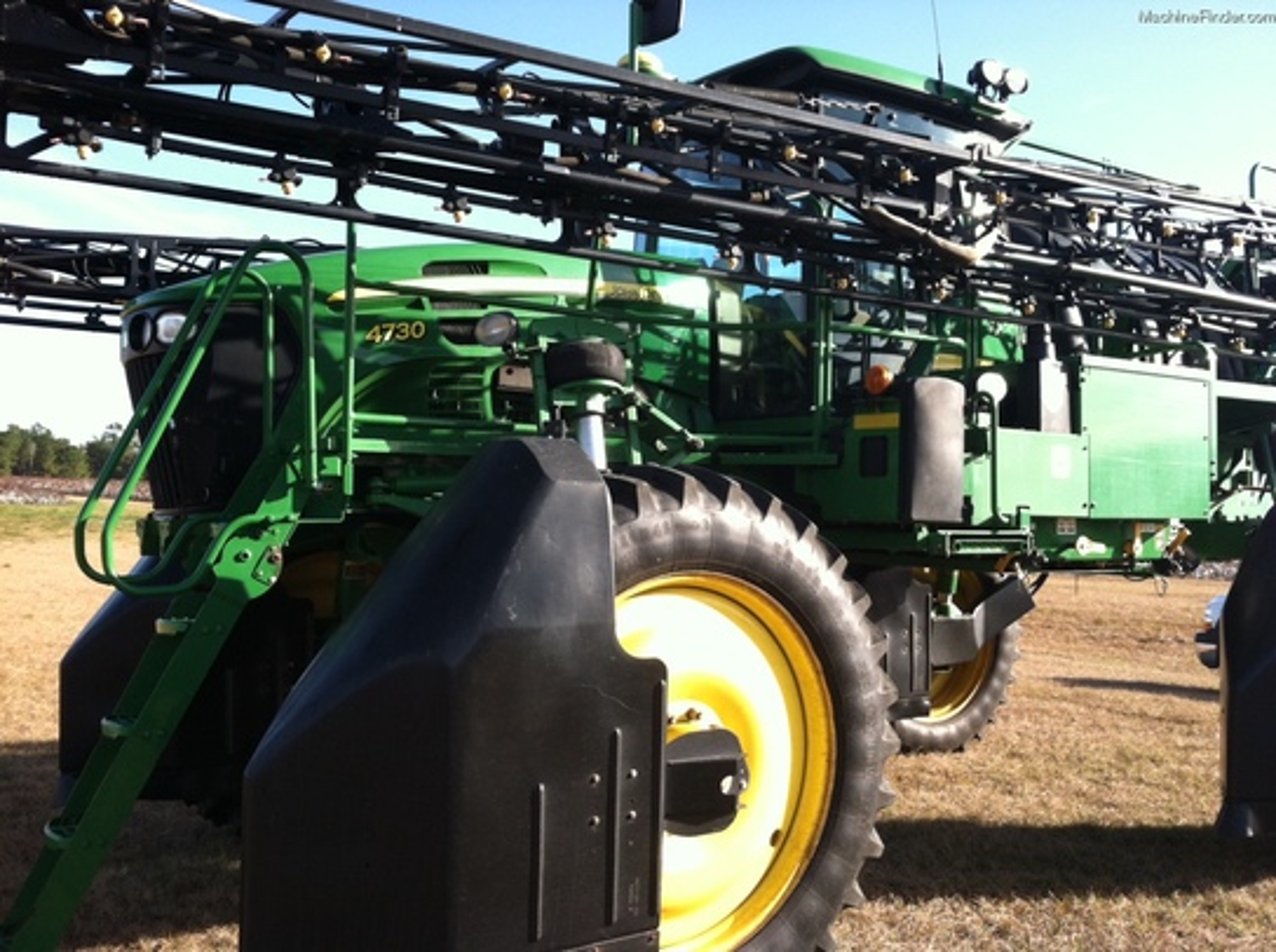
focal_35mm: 35
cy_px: 476
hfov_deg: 52.7
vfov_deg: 40.6
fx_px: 1288
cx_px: 638
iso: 80
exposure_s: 1/366
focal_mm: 3.85
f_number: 2.8
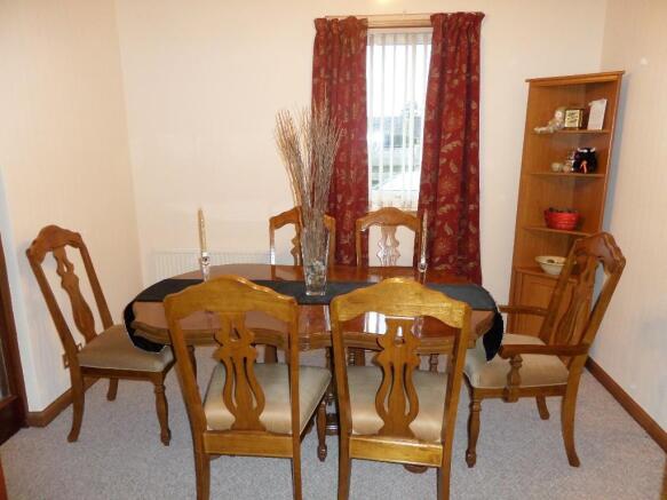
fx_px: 462
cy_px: 250
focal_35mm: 24
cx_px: 334
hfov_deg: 71.6
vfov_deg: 56.8
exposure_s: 1/20
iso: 240
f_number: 3.1
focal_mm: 4.3
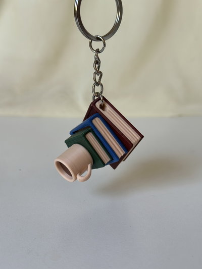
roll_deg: -1.0
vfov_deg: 39.6
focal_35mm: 48
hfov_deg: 30.3
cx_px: 101
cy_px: 134
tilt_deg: -16.2
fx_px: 373
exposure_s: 1/121
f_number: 1.78
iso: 80
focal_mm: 6.86
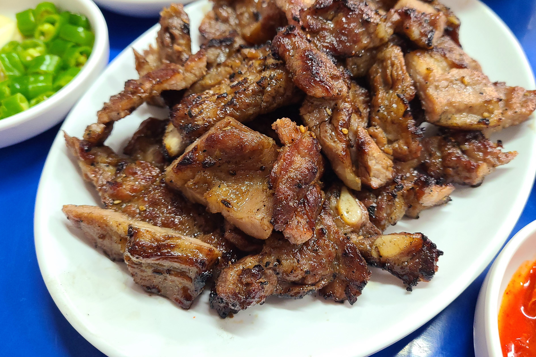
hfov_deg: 63.6
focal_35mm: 29
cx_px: 280
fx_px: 432
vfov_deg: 44.8
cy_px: 151
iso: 320
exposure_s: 1/60
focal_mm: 5.4
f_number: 1.8
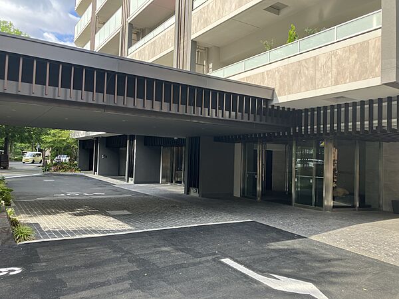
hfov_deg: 63.4
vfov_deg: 49.7
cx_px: 200
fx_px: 323
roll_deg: -2.9
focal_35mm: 28
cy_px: 150
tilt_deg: +3.8
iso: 32
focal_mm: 3.99
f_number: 1.8
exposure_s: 1/362
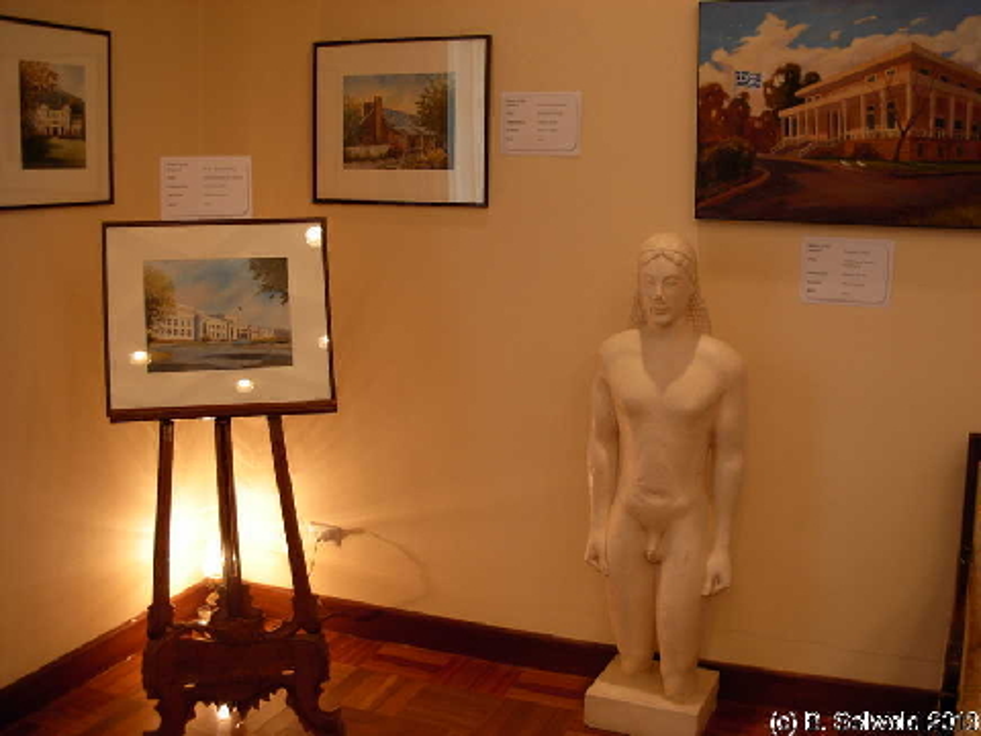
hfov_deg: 49.0
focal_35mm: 38
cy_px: 368
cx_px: 490
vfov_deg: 37.7
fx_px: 1077
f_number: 2.9
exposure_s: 1/4.8
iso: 79
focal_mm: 6.3
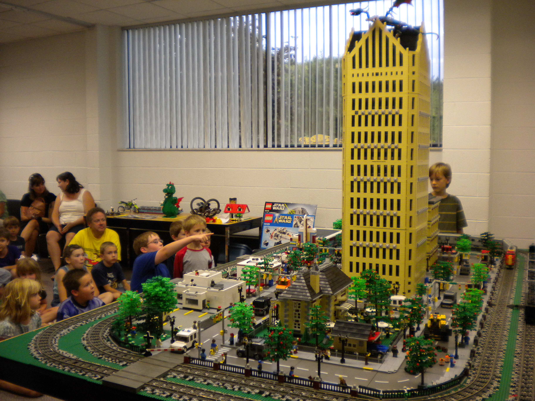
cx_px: 268
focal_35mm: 35
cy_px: 200
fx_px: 541
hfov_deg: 52.6
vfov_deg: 40.7
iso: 283
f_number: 3.1
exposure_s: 1/64.4
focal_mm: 6.3
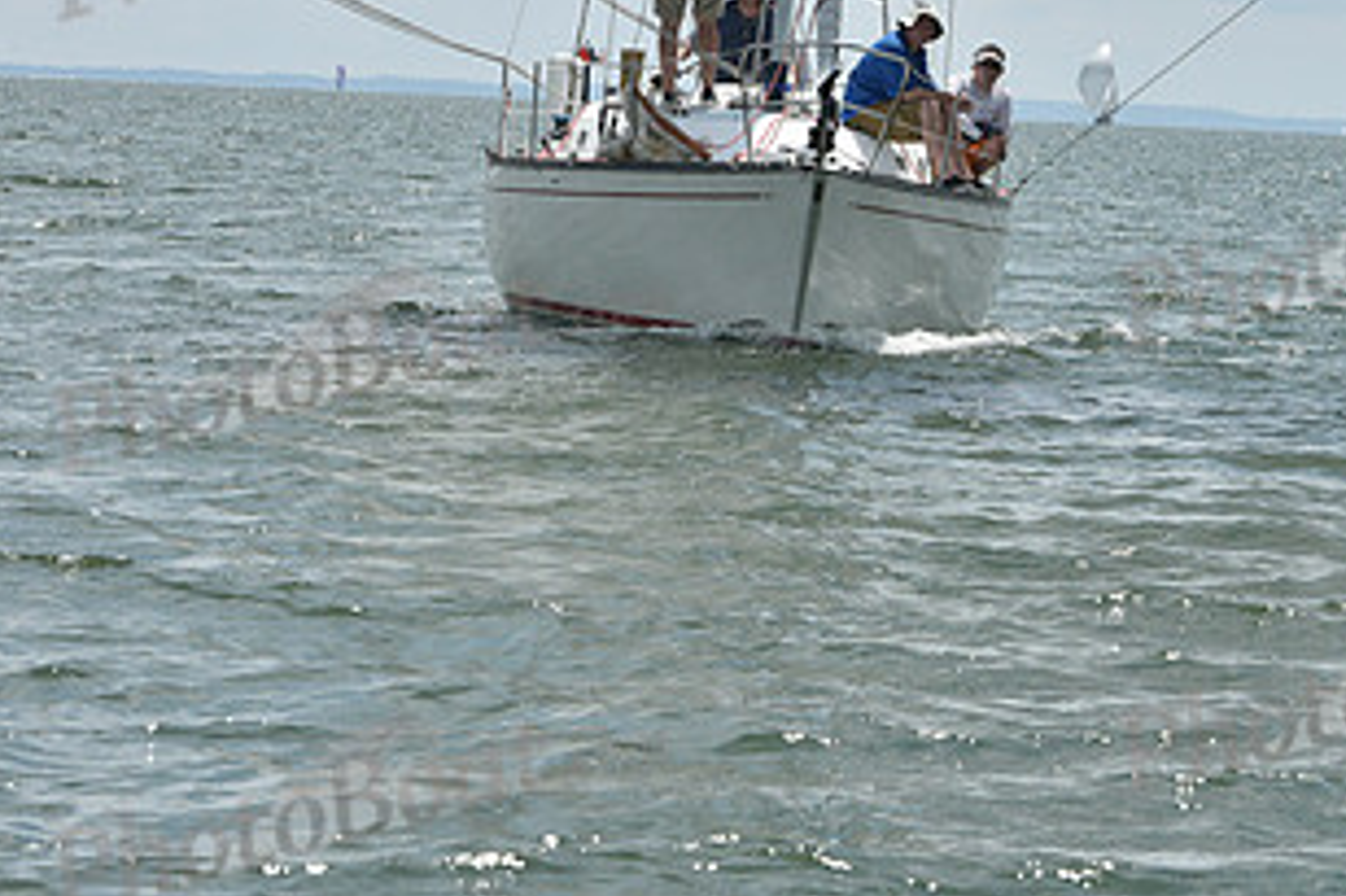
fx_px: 7885
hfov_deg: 9.7
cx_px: 896
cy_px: 72
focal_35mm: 211
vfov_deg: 6.5
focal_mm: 112
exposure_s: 1/1000
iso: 320
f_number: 11
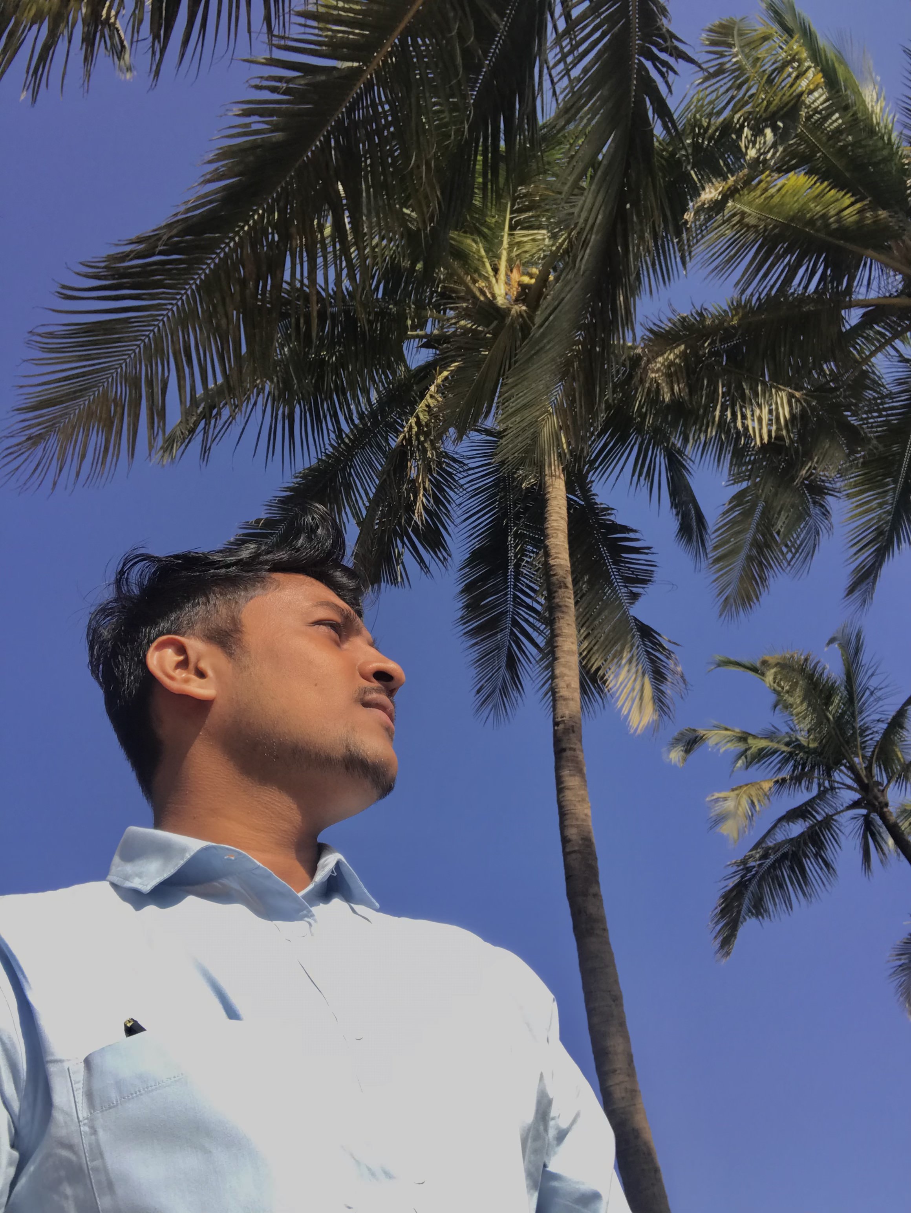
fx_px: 1122
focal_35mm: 32
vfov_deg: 56.8
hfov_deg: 44.2
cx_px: 456
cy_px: 606
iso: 25
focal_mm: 2.87
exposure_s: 1/833
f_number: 2.2
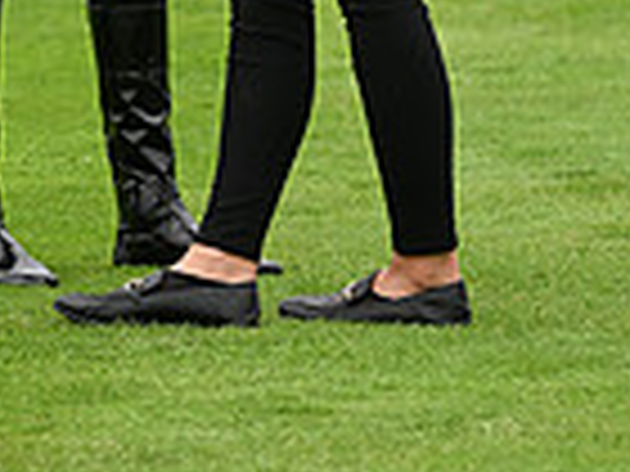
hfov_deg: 3.2
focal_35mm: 617
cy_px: -521
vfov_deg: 2.4
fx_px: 11229
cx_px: 216
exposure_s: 1/400
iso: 640
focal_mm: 200
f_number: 5
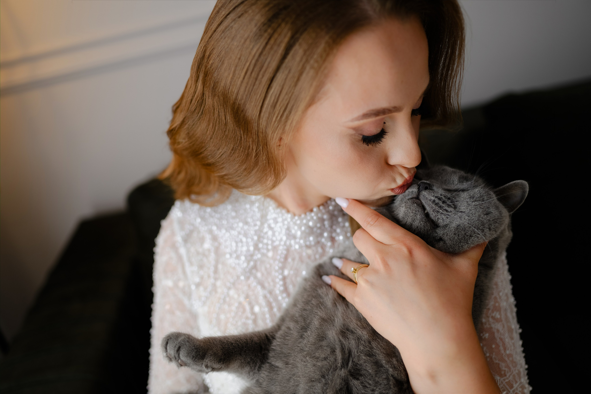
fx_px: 575
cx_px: 296
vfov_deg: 37.9
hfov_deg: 54.4
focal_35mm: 35
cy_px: 197
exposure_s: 1/320
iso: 100
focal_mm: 35
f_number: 2
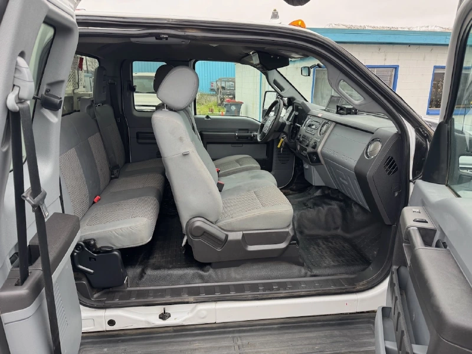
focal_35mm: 24
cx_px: 236
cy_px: 177
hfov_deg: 71.6
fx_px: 327
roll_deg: +0.0
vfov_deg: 56.8
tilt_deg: -16.1
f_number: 1.78
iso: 100
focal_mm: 6.76
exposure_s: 1/121
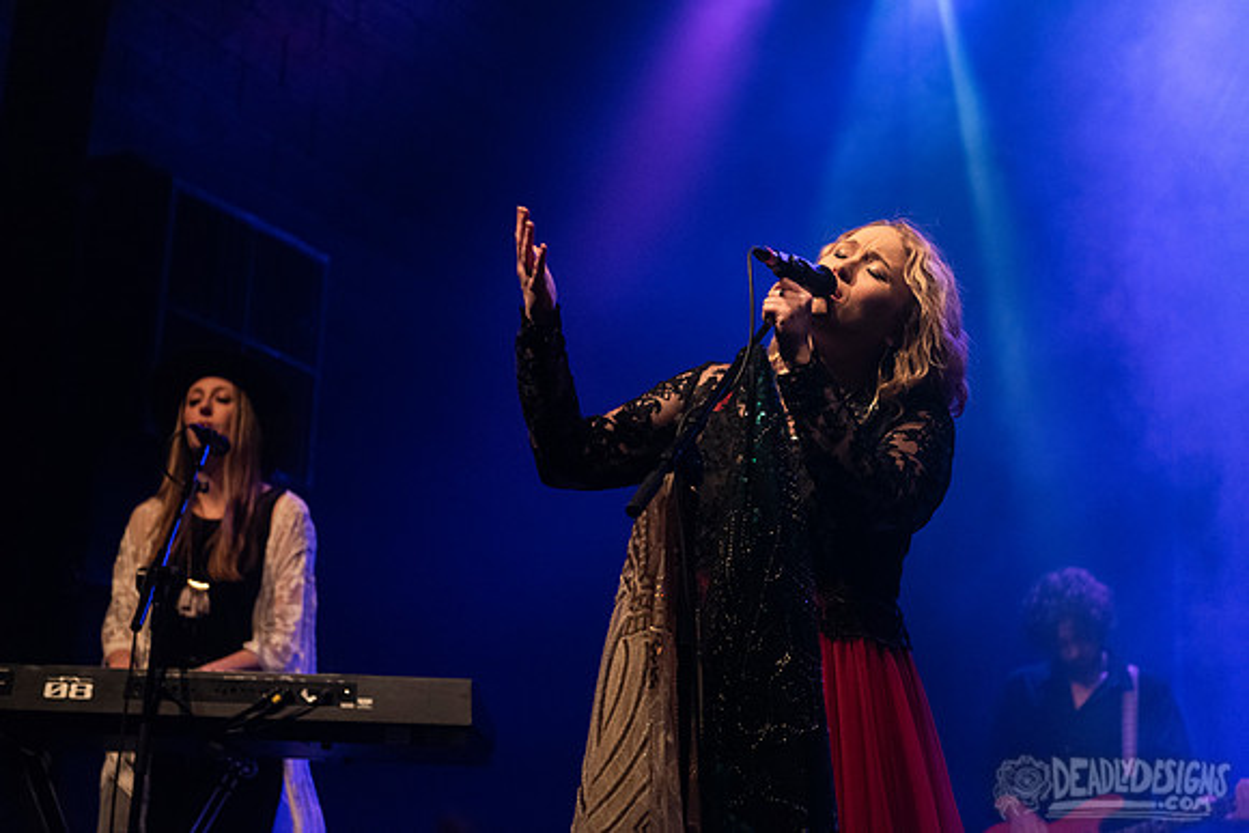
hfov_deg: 32.4
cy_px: 416
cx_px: 624
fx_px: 2151
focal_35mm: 62
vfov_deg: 21.9
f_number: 3.2
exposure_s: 1/160
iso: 2500
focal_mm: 62
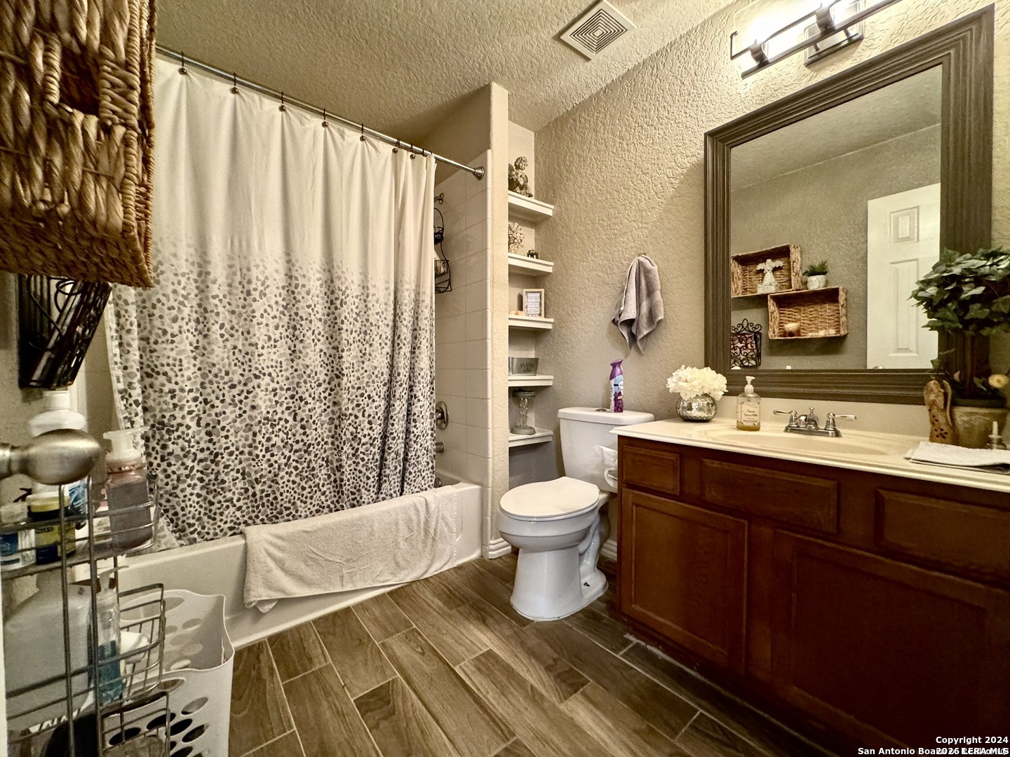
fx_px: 408
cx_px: 505
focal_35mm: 14
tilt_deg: -2.5
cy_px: 378
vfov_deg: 85.7
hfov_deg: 102.1
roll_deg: +0.5
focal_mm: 2.22
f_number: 2.2
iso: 640
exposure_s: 1/60
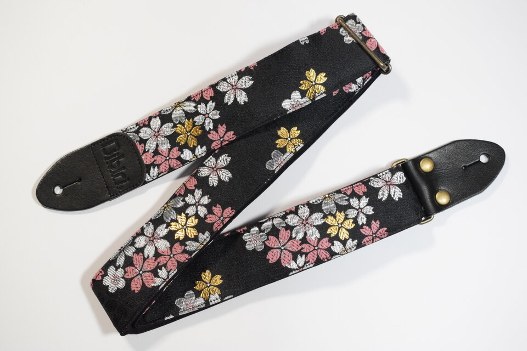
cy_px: 176
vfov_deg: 25.1
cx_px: 264
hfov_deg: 36.9
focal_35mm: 54
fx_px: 790
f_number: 7.1
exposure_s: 1/200
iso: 2500
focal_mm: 36
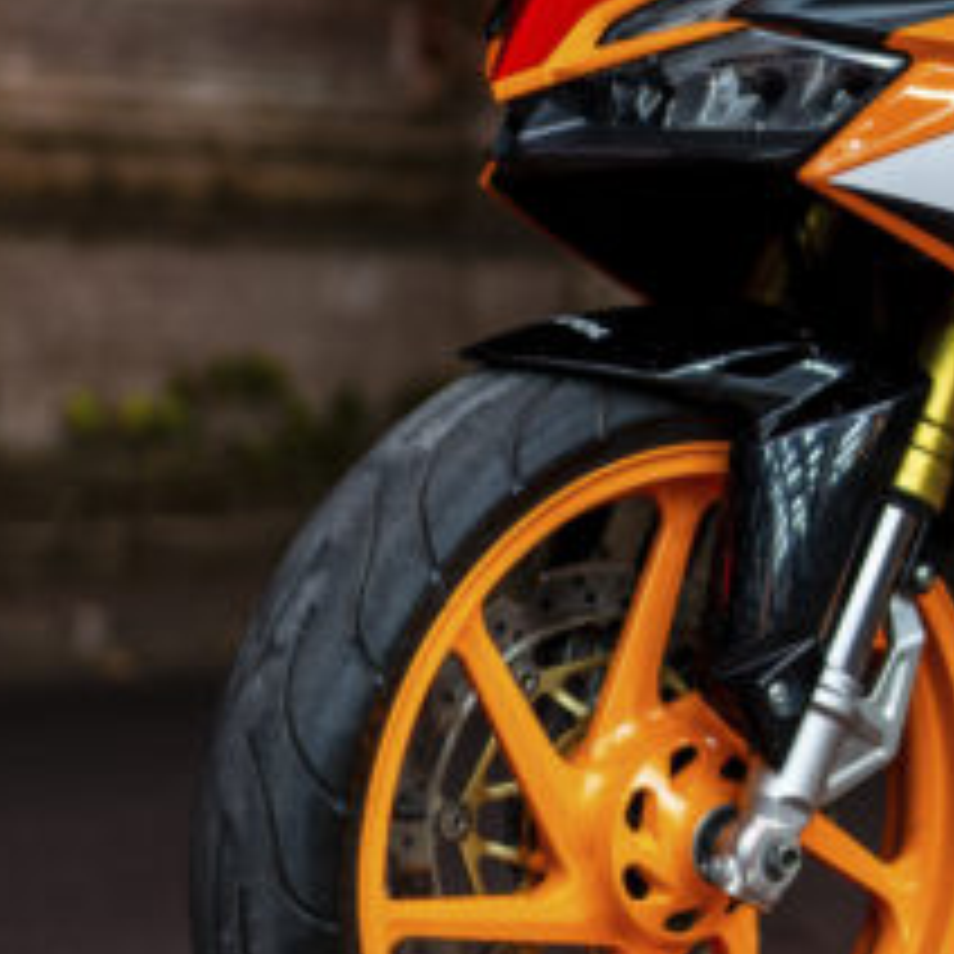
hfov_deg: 15.8
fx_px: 3367
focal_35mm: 108
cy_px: 270
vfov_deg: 16.1
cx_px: 945
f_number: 1.4
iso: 125
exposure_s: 1/25
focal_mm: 35
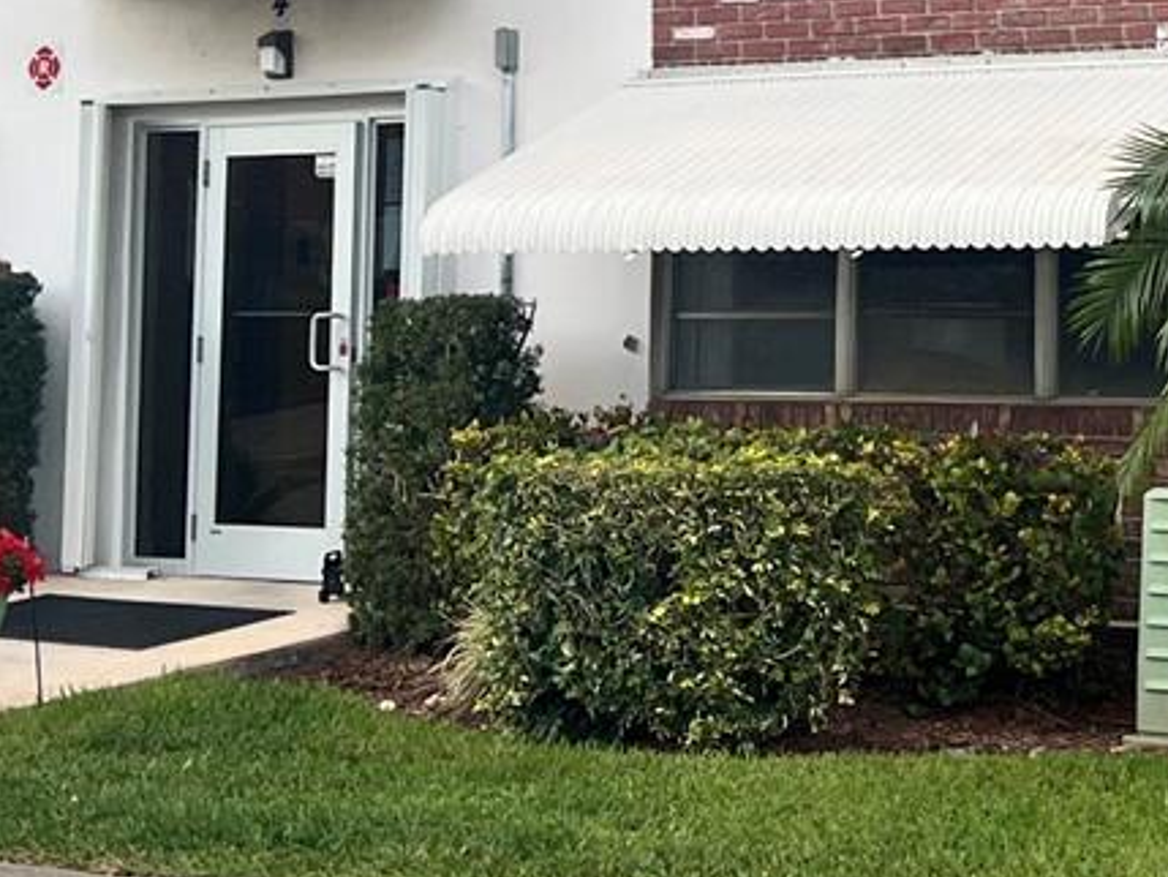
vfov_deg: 14.9
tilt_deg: +6.4
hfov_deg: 19.6
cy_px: -74
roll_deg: +0.3
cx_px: 1168
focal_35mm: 97
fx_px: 3274
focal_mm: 5.7
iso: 50
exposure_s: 1/121
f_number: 1.5
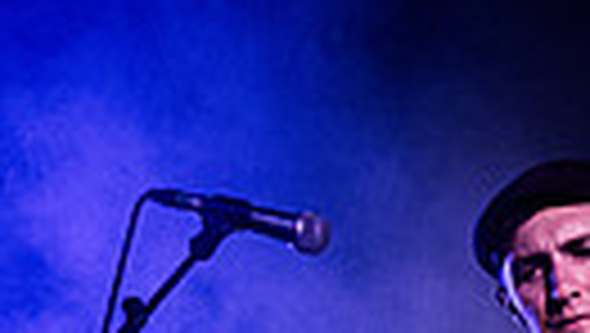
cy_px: 891
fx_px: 2365
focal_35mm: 151
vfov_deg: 7.4
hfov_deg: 14.1
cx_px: 491
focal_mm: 42
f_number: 4
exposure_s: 1/1000
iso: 2200
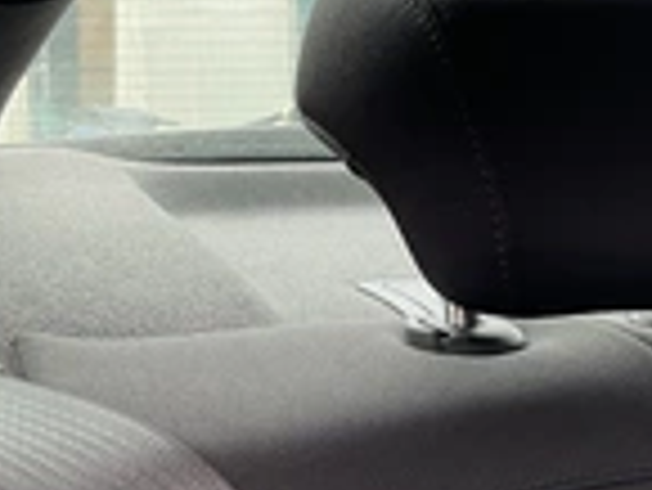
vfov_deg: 18.5
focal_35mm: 80
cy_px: 261
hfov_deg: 23.9
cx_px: 544
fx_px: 1508
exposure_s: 1/122
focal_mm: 3
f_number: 1.8
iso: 20
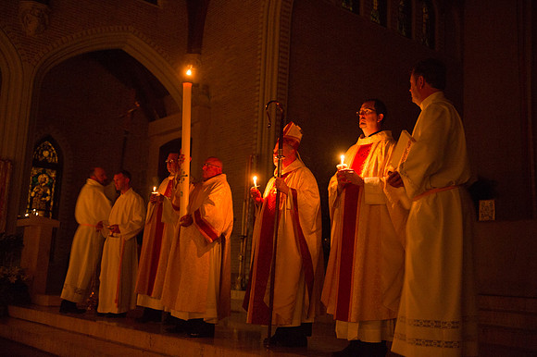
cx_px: 268
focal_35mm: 40
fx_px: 596
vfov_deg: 33.4
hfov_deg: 48.5
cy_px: 178
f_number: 2.8
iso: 3200
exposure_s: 1/20
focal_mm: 40
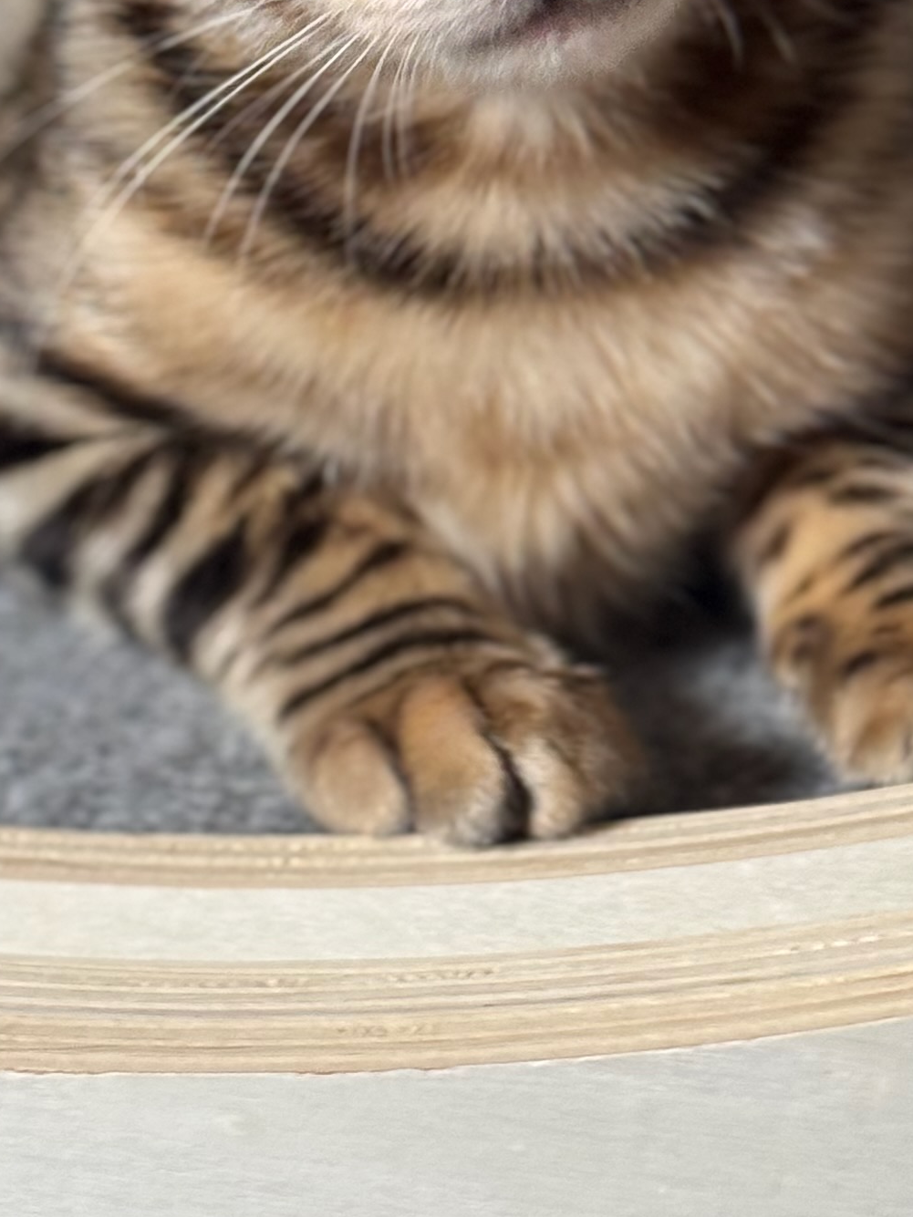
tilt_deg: -18.3
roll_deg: +1.3
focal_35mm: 145
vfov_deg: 13.6
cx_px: 287
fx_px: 5100
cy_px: 323
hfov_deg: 10.2
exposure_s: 1/60
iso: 125
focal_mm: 6.76
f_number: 1.78
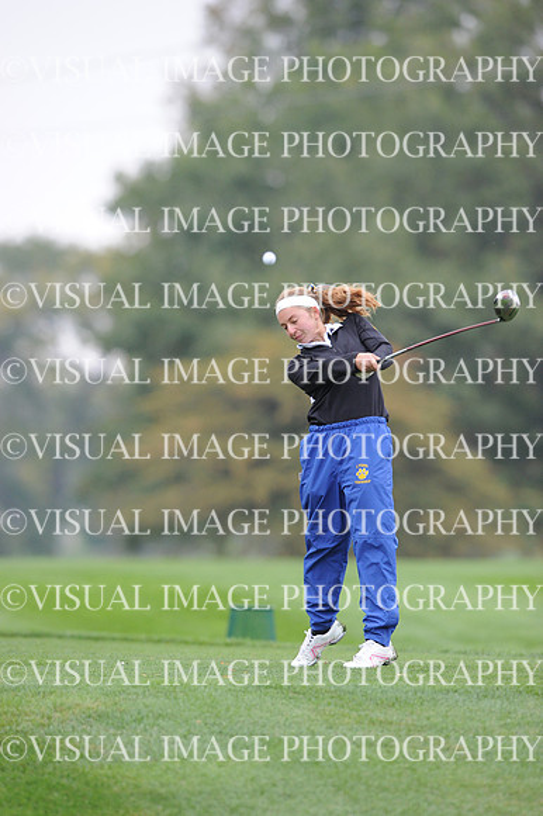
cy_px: 408
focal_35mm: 400
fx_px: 9060
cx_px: 272
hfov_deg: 3.4
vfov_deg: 5.2
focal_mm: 400
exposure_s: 1/2000
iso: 2000
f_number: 4.5
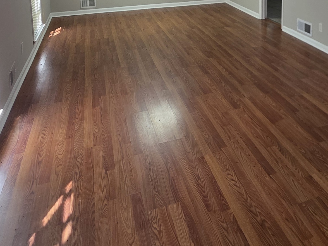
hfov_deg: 52.0
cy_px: -17
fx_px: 322
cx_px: 238
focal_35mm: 34
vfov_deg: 36.2
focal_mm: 2.2
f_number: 1.9
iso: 125
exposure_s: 1/120
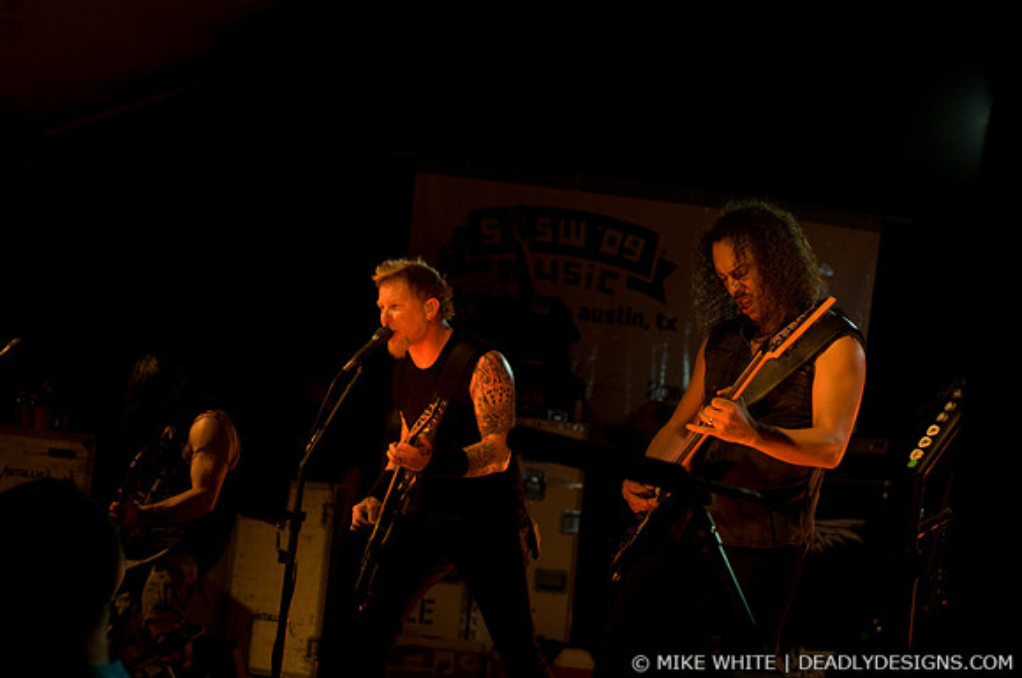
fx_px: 2041
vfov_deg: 18.9
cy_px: 339
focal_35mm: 72
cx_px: 511
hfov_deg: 28.1
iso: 640
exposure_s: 1/400
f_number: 2.8
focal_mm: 48
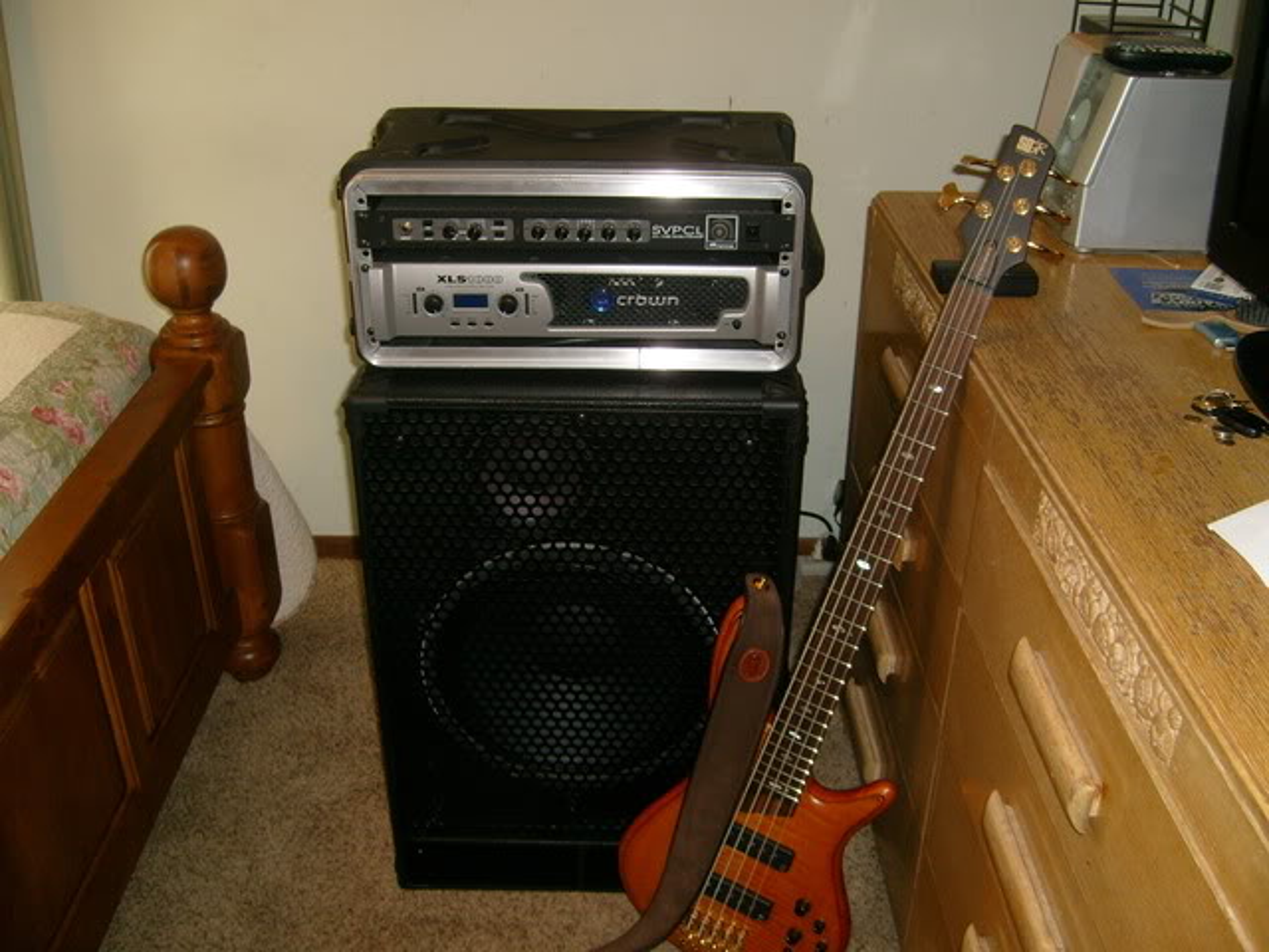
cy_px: 476
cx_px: 634
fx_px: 1283
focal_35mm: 35
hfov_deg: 52.6
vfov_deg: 40.7
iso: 100
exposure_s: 1/45
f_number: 2.8
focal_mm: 5.8
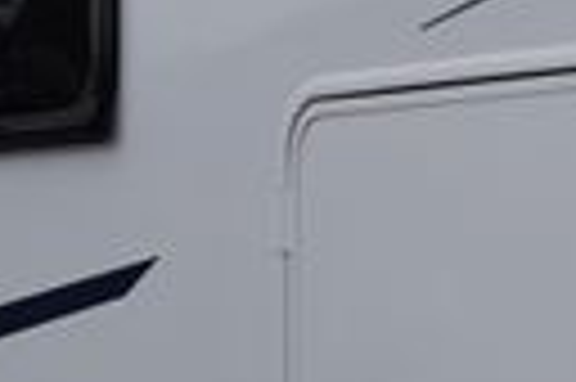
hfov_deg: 10.6
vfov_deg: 7.1
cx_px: 680
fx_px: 3068
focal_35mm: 192
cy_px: 330
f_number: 6.3
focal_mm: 24
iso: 100
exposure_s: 1/160
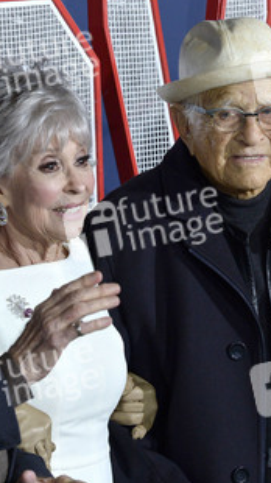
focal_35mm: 257
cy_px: 302
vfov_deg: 8.4
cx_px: 189
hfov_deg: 4.7
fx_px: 3289
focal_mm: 190
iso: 2000
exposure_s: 1/320
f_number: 6.3
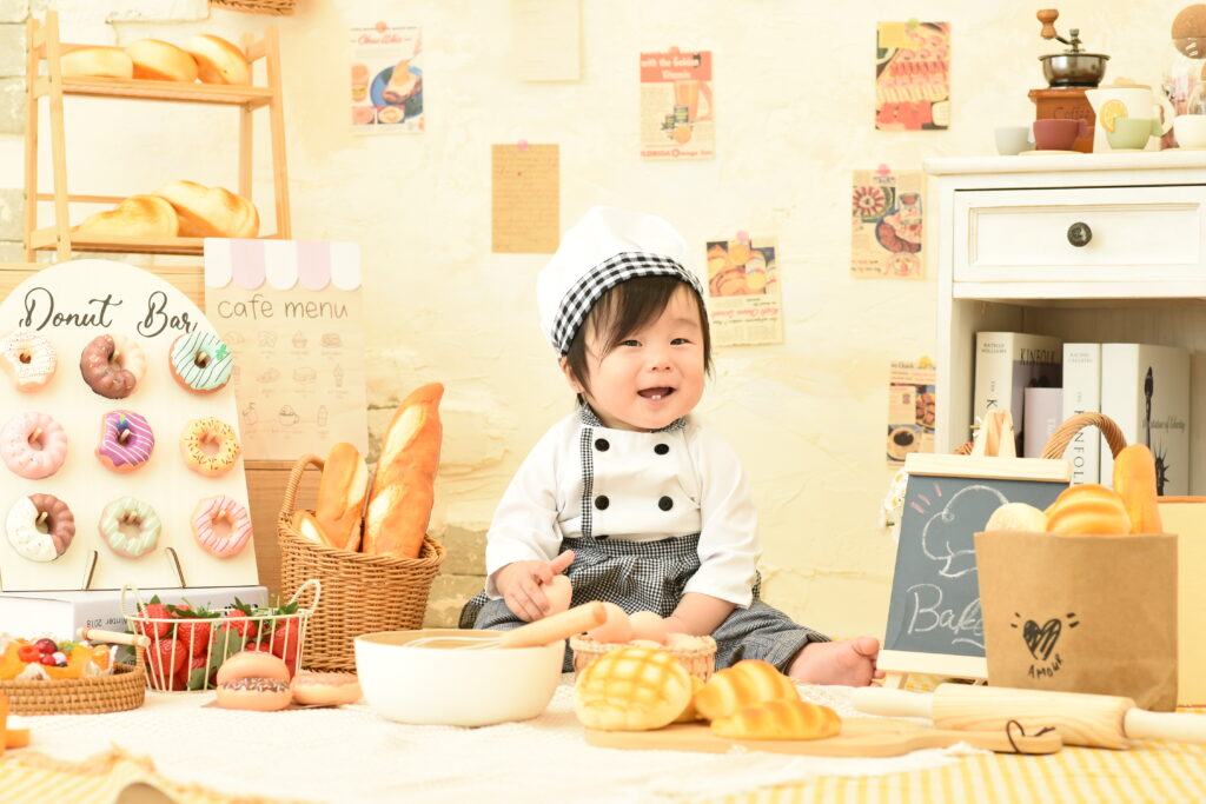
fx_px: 2848
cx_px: 603
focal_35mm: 85
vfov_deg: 16.1
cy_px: 402
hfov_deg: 23.9
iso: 1000
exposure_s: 1/160
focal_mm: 85
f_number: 5.6
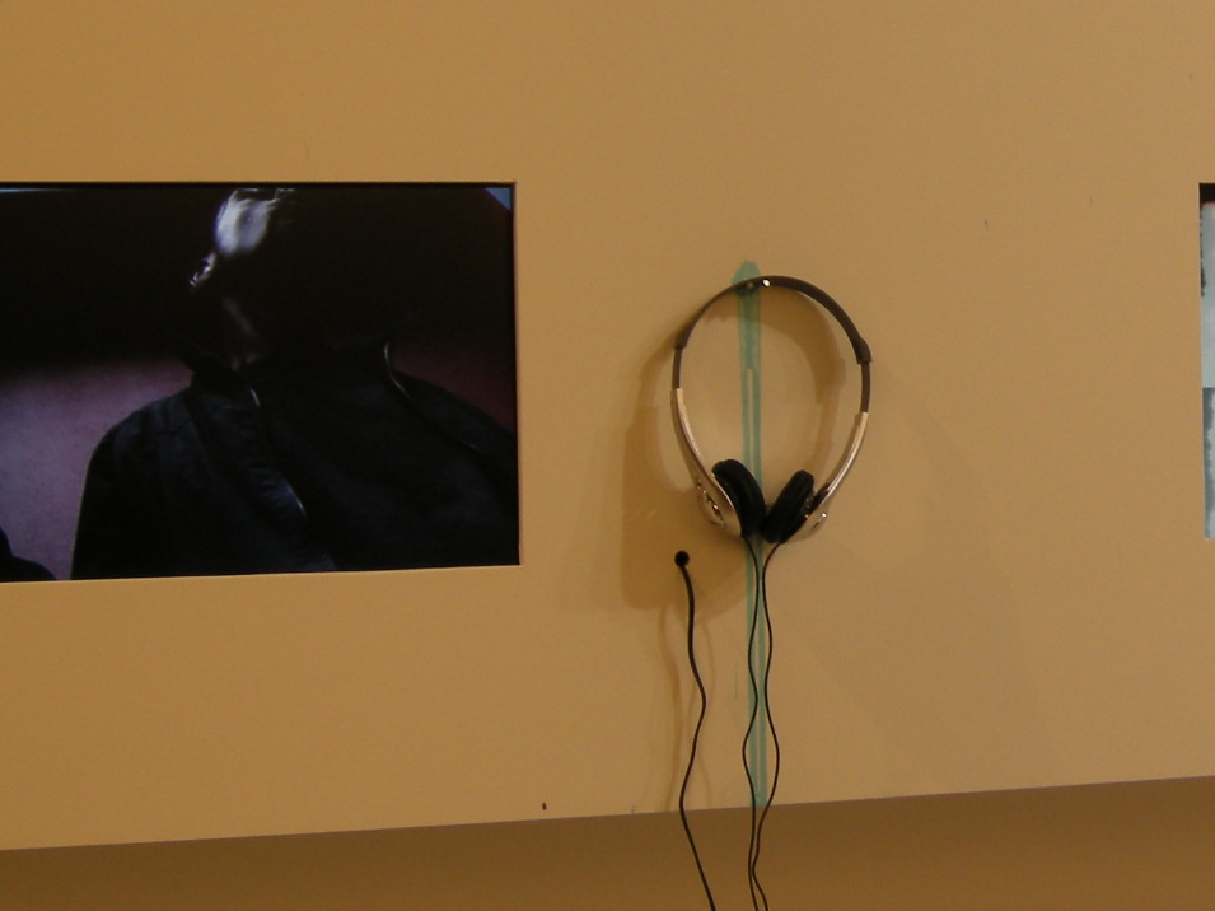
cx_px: 1226
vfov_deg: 15.5
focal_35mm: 95
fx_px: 3334
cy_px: 344
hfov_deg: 20.0
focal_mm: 7.5
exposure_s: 1/35.3
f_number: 3.8
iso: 64
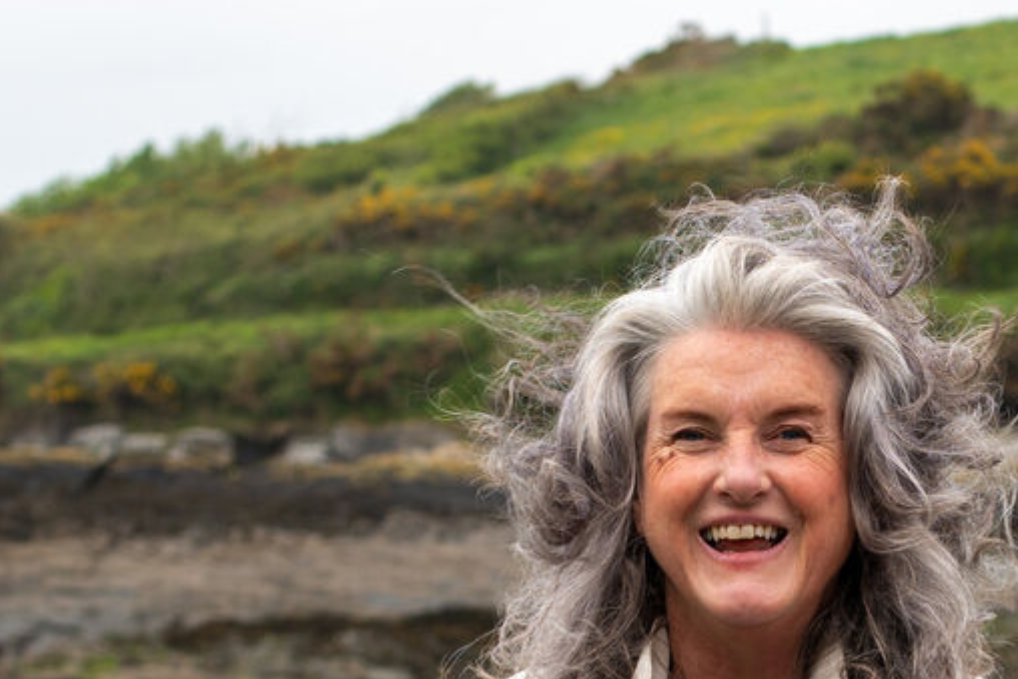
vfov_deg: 11.4
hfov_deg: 17.1
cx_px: 906
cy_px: 793
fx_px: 3338
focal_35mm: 118
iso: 125
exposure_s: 1/500
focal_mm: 50
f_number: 5
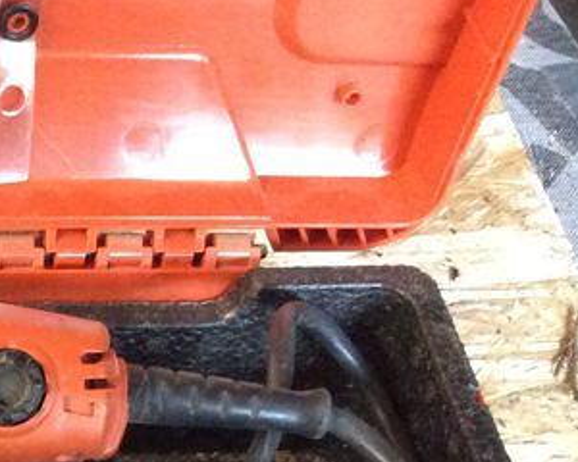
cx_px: -333
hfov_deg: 16.5
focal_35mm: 104
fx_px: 1779
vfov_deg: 14.0
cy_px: 657
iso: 320
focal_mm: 3.3
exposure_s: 1/17
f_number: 2.4
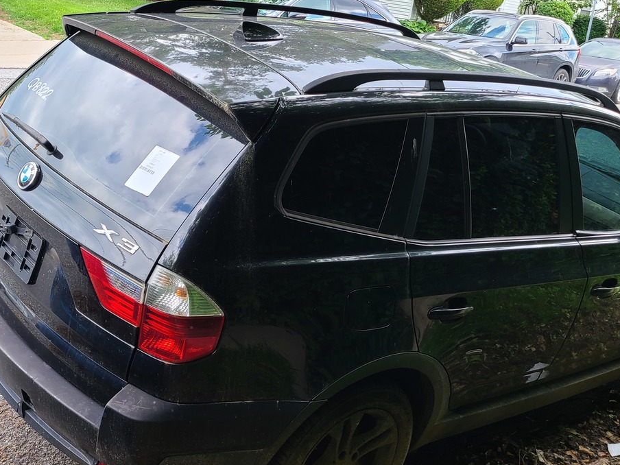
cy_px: 257
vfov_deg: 31.5
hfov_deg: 41.2
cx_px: 290
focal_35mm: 46
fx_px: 824
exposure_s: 1/229
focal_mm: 5.4
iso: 40
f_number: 1.8
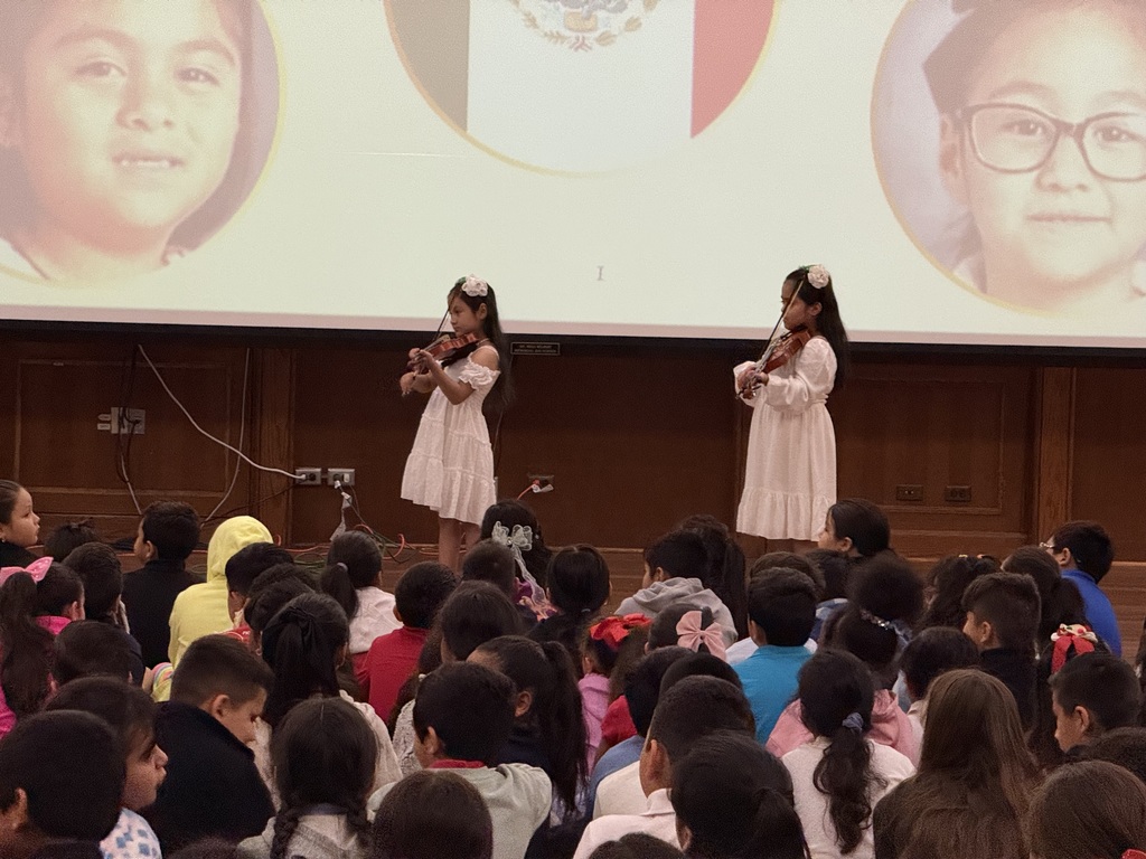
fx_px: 3973
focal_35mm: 120
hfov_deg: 16.4
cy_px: 430
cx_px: 573
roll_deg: -1.3
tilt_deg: -2.7
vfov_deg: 12.3
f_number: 2.8
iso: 500
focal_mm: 15.66
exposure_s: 1/60
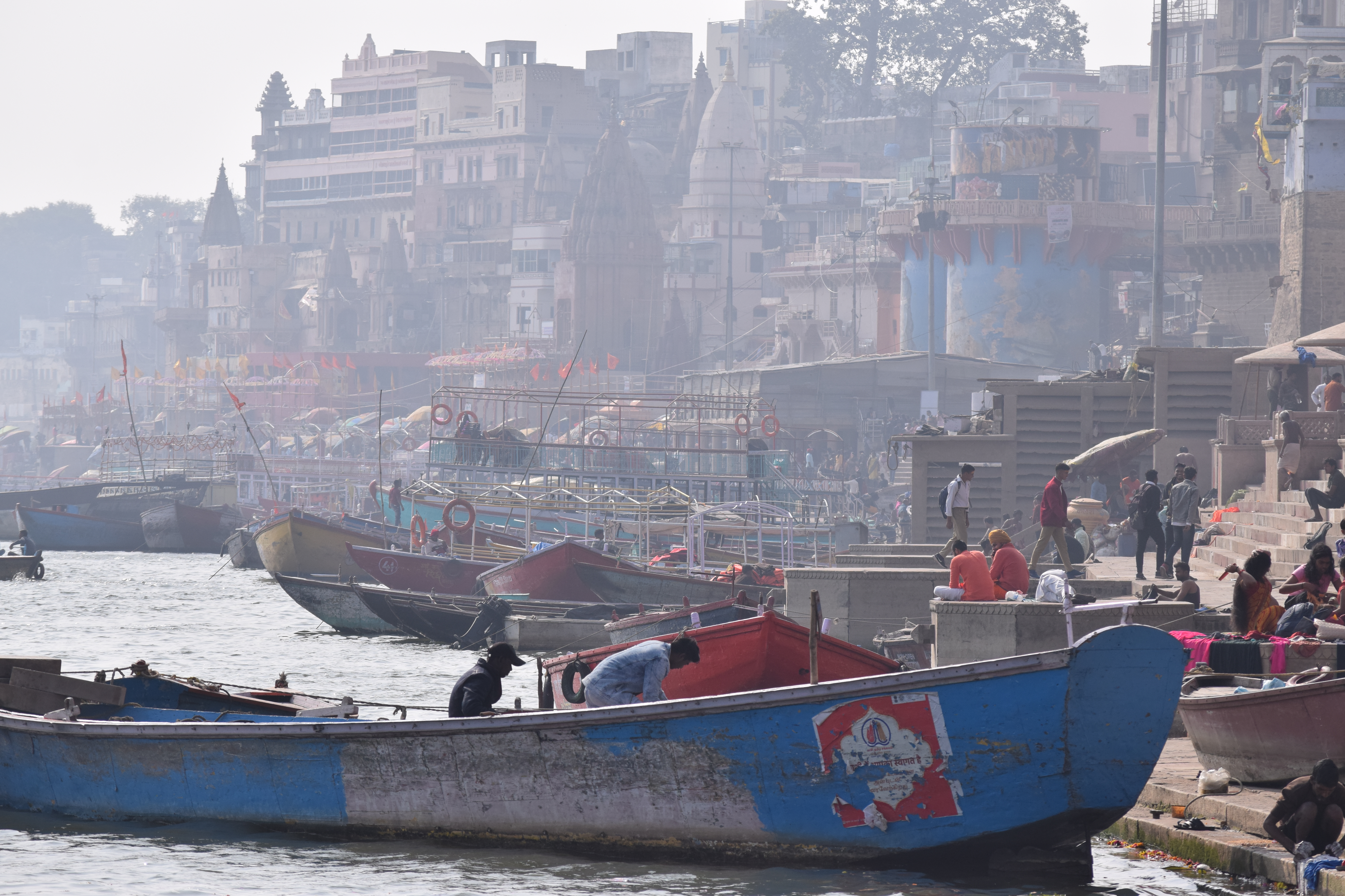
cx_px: 672
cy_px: 448
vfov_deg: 7.0
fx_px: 7285
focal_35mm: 195
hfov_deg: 10.5
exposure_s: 1/2000
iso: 400
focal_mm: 130
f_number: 8
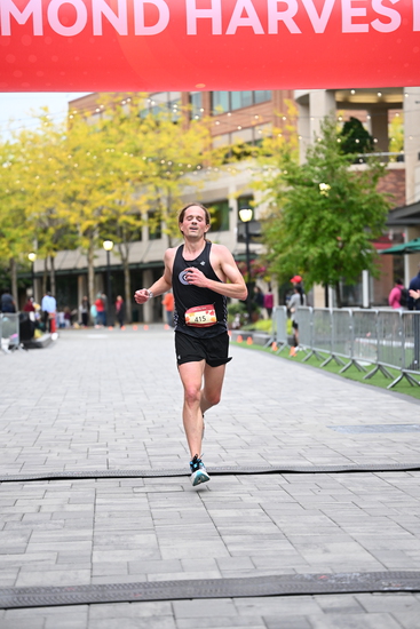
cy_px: 314
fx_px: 1469
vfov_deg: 24.2
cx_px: 210
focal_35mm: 84
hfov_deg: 16.3
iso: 1600
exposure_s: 1/1250
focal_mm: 84
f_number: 2.8
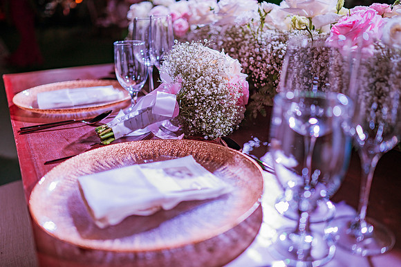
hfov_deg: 54.5
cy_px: 134
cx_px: 200
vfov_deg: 37.8
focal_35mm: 35
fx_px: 390
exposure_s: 1/160
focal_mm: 35
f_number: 1.8
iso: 320
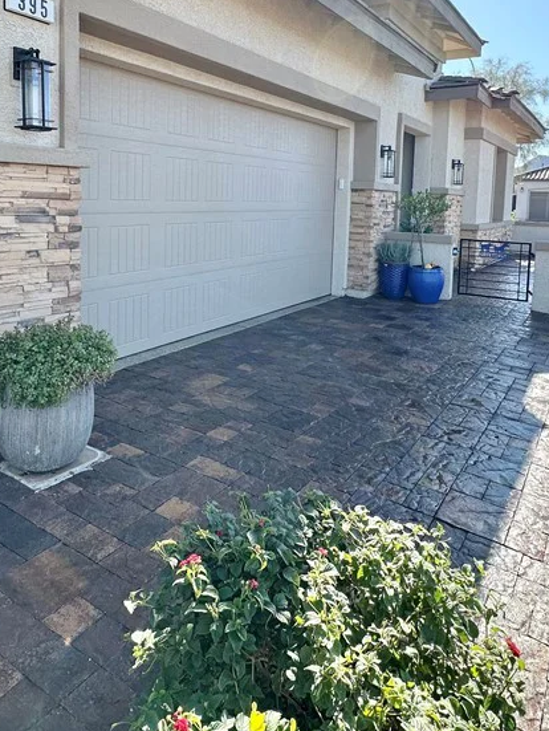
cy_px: 239
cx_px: 256
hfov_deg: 53.1
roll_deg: -2.0
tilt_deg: -3.9
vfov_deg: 65.3
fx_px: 549
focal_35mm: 26
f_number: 2.2
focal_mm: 2.22
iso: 40
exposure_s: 1/424
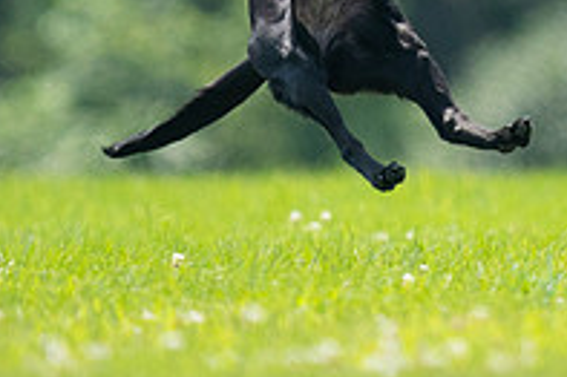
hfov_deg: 1.2
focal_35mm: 1769
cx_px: 573
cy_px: -142
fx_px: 27838
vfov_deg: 0.8
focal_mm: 600
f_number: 6.3
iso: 2500
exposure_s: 1/4000
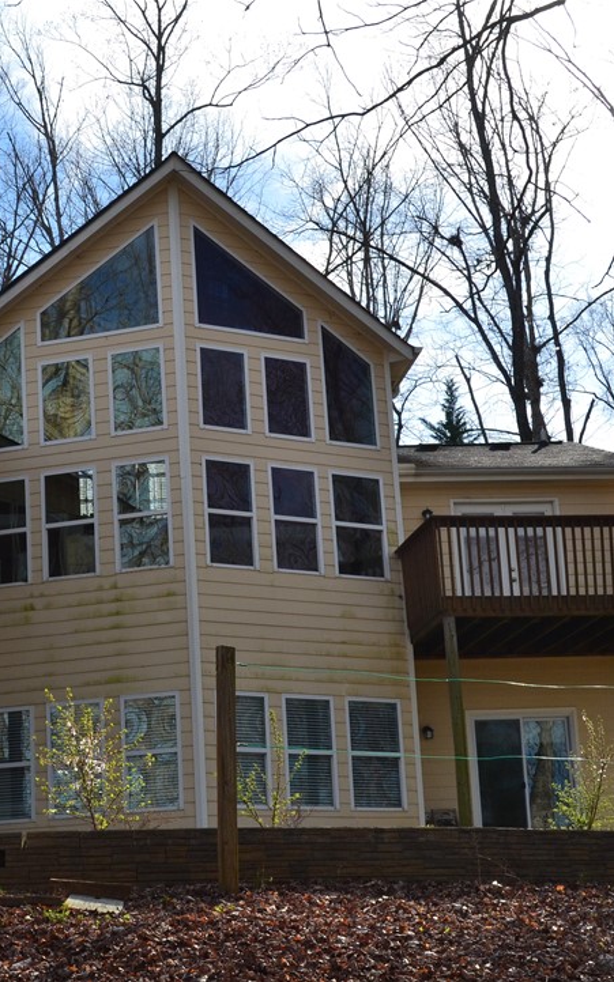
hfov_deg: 18.7
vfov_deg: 29.8
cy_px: 491
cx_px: 128
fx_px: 1848
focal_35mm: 69
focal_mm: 30
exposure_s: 1/250
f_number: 10
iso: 400
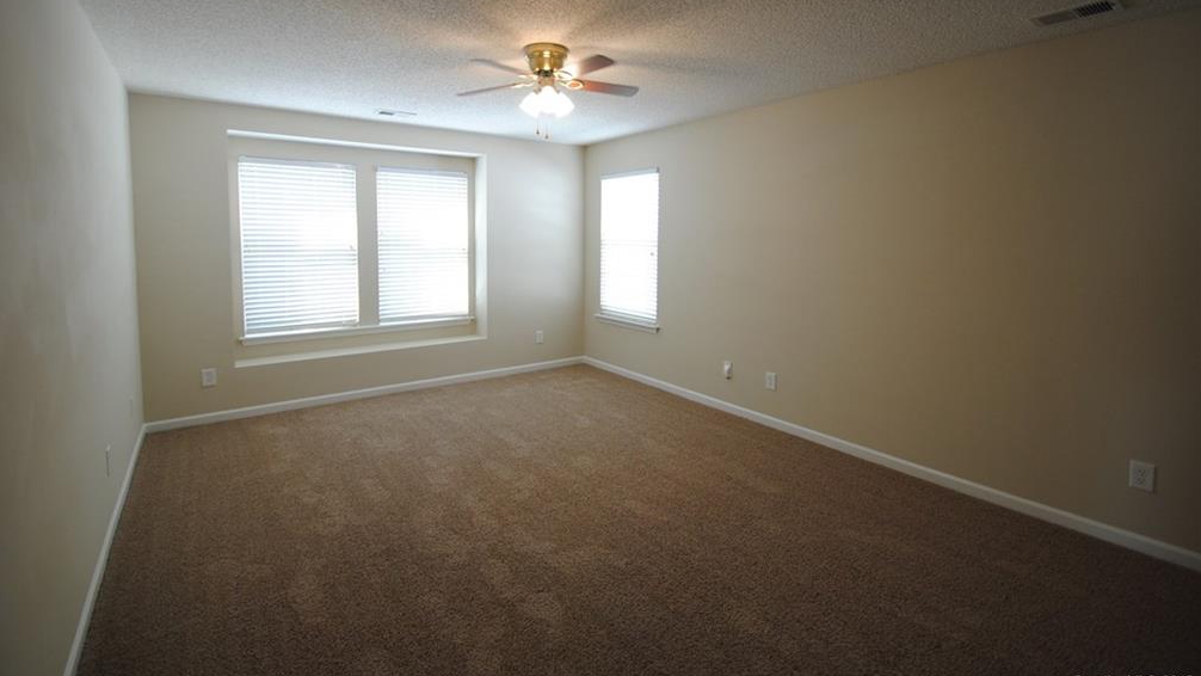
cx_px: 591
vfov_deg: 66.7
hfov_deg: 99.4
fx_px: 510
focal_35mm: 16
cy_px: 284
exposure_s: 1/40
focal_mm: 10
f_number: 3.5
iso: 200
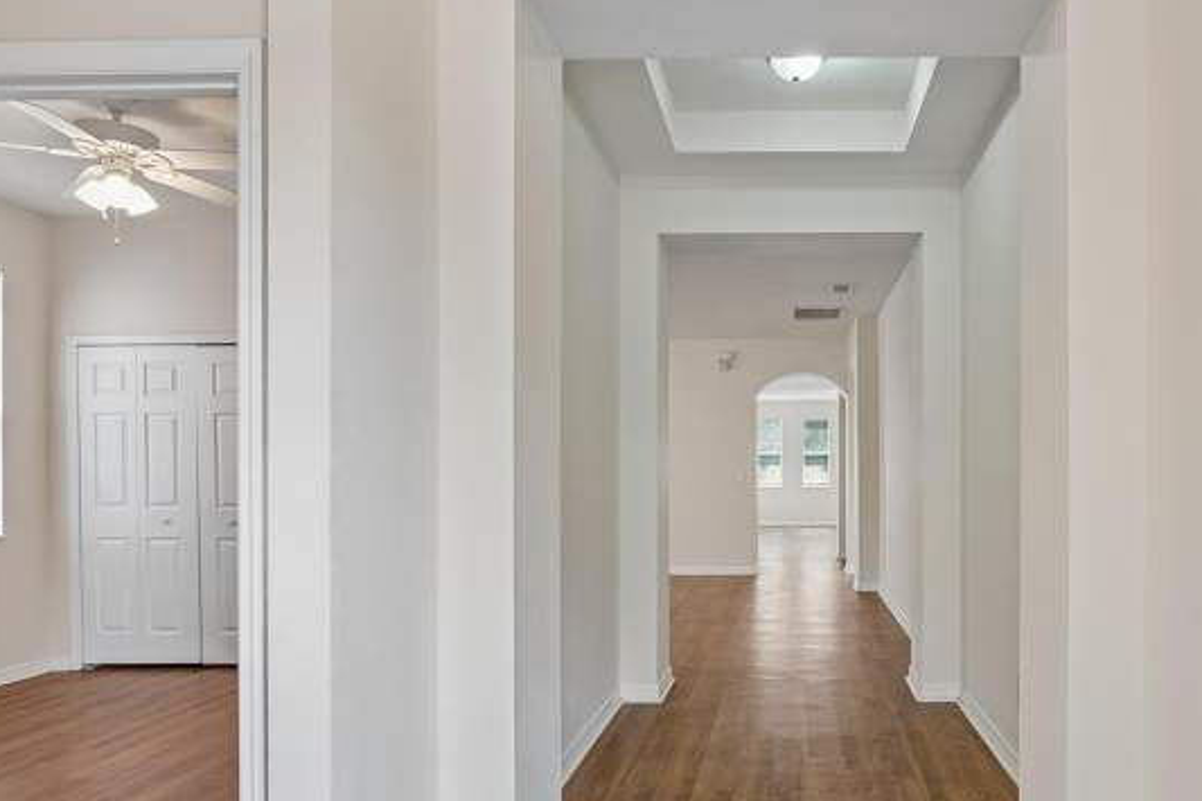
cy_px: 468
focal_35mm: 24
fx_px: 801
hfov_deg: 72.0
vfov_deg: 52.8
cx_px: 783
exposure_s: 1/13
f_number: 10
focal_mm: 16
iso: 800
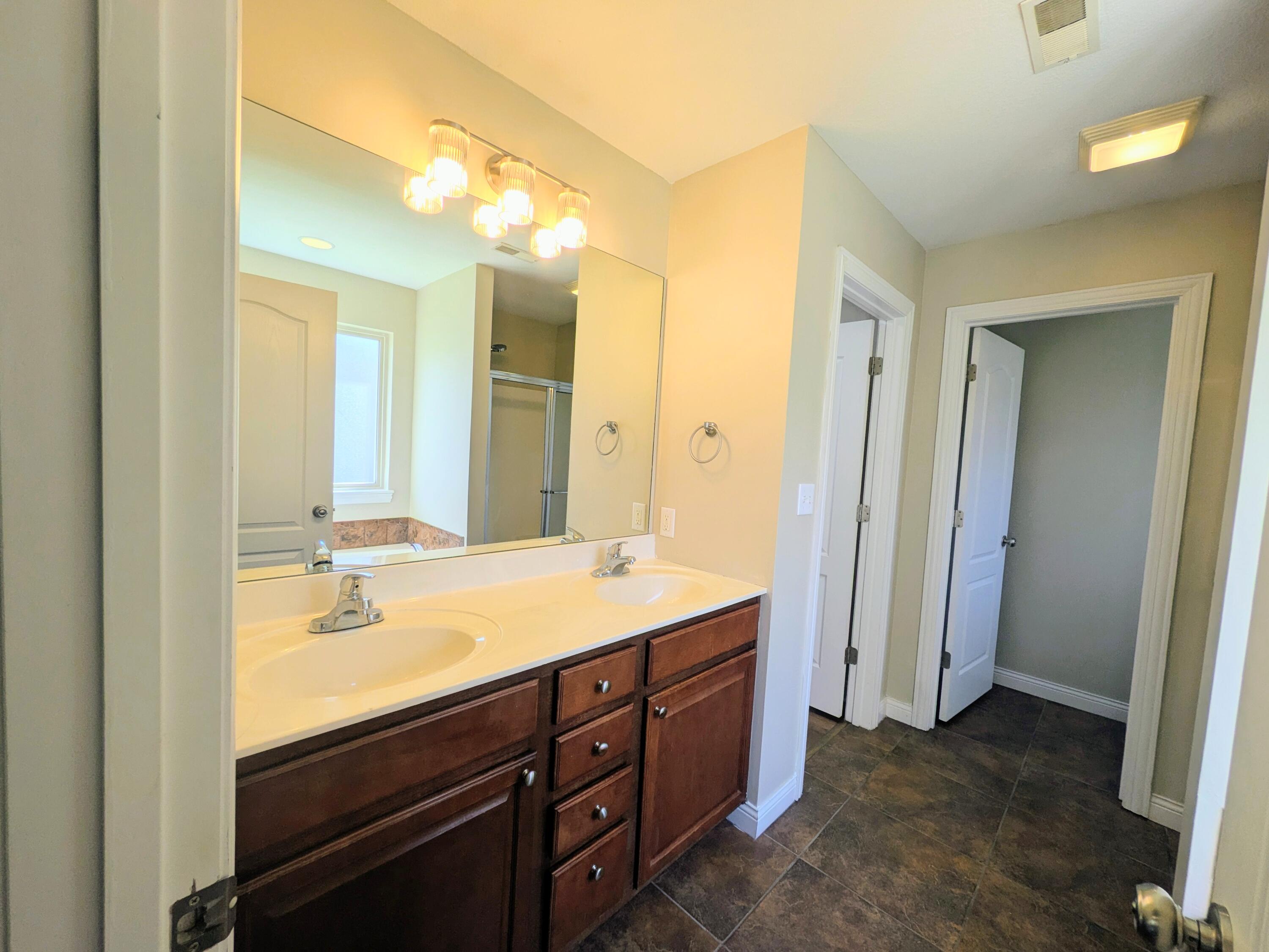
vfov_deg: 85.7
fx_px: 513
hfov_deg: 102.0
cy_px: 476
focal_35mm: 14
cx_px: 634
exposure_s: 1/164
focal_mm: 1.83
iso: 45
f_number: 2.2
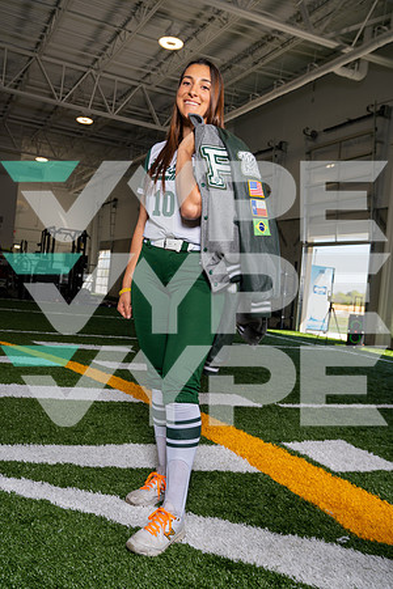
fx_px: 573
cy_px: 294
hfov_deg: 37.9
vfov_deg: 54.4
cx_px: 196
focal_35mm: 35
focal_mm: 35
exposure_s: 1/200
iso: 200
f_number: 5.6
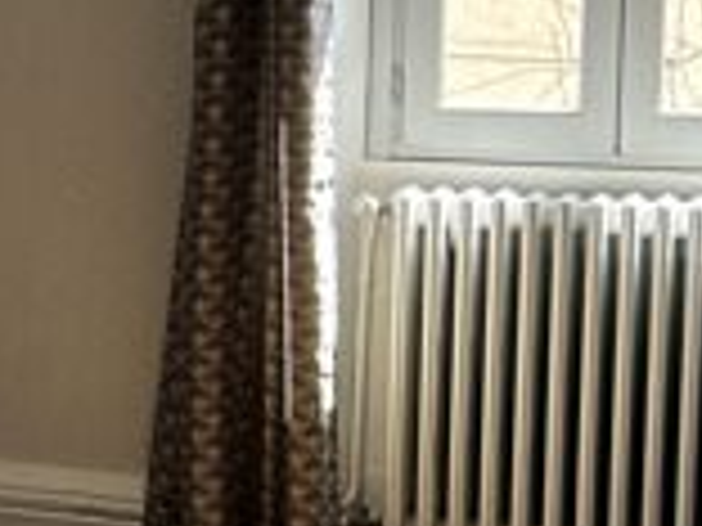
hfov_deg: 13.9
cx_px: -374
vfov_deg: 11.1
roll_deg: -0.8
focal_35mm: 133
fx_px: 2697
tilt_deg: -4.5
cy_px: 220
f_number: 1.5
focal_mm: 5.7
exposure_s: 1/121
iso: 64
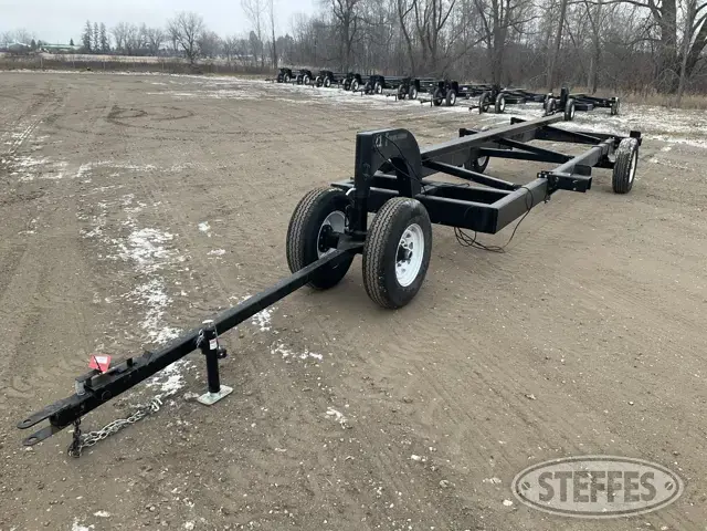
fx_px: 592
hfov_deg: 61.7
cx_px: 354
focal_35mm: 29
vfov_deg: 48.2
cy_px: 266
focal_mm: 3
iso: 25
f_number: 1.8
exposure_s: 1/254
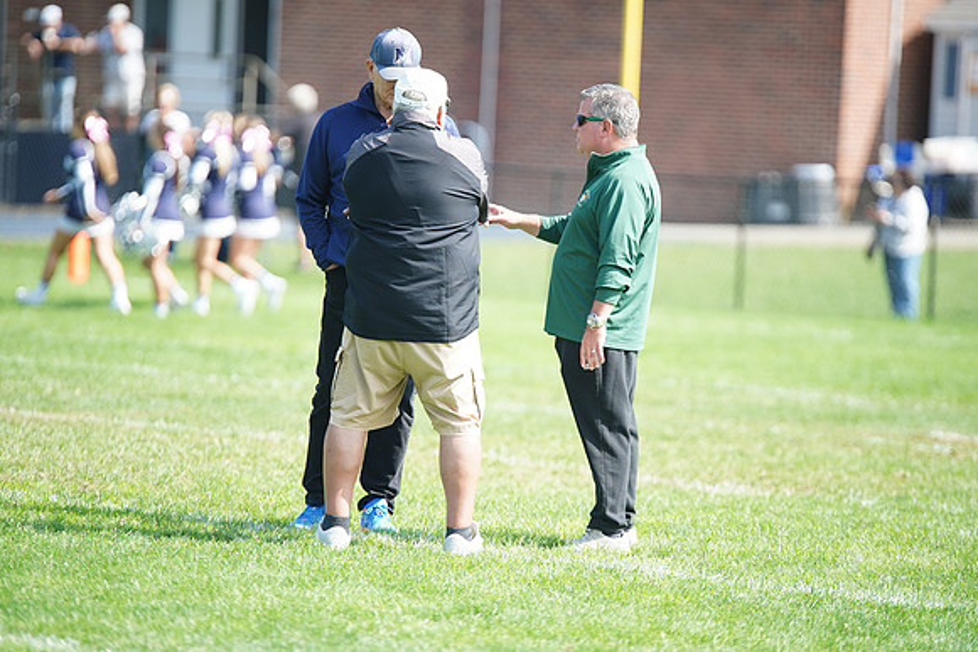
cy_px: 326
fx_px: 8152
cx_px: 489
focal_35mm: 300
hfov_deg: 6.9
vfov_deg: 4.6
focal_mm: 300
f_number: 2.8
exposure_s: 1/1250
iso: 400
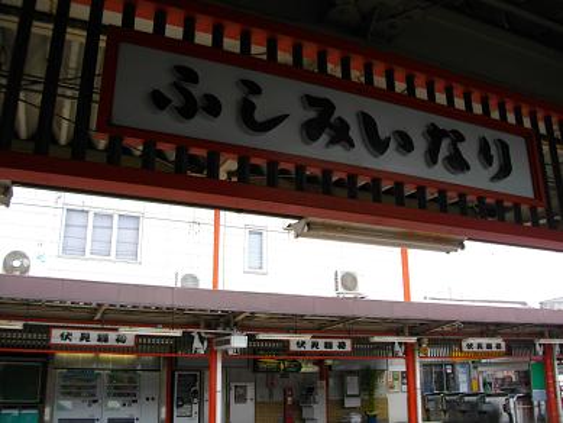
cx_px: 282
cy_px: 212
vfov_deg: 44.2
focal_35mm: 32
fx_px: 521
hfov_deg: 56.8
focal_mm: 5.7
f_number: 2.9
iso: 100
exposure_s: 1/250
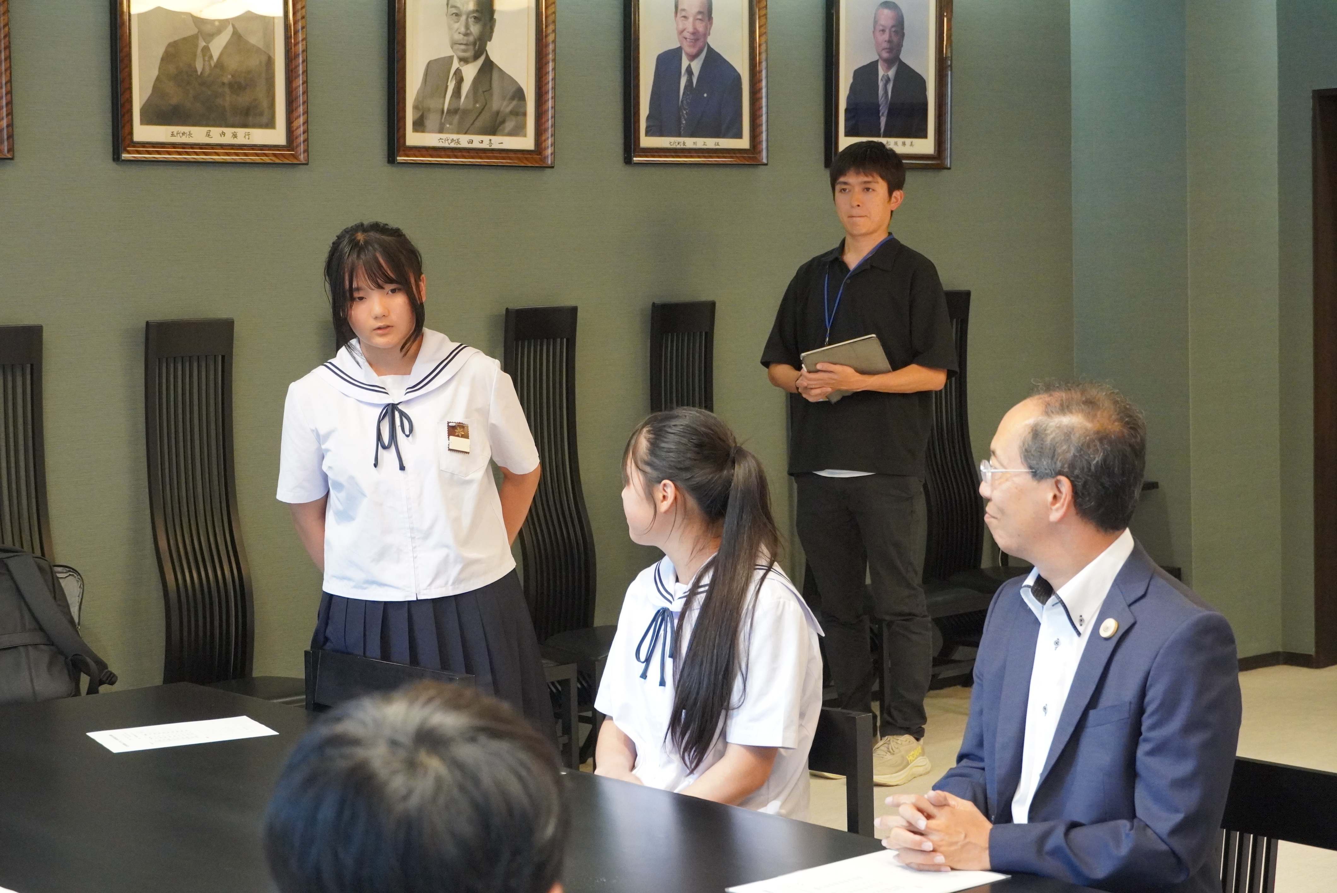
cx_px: 668
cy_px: 446
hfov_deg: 31.9
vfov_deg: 21.6
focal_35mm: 63
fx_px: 2341
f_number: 5
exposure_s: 1/160
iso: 5000
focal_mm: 42
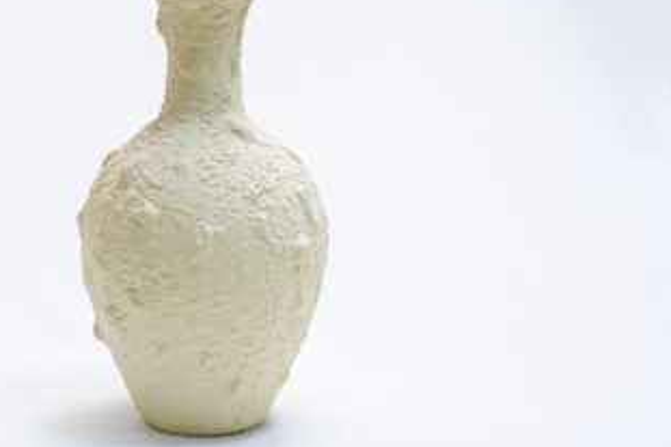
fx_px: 1546
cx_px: 211
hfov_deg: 24.3
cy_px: 180
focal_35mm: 83
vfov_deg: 16.4
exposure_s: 1/200
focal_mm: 60
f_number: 9
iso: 3200
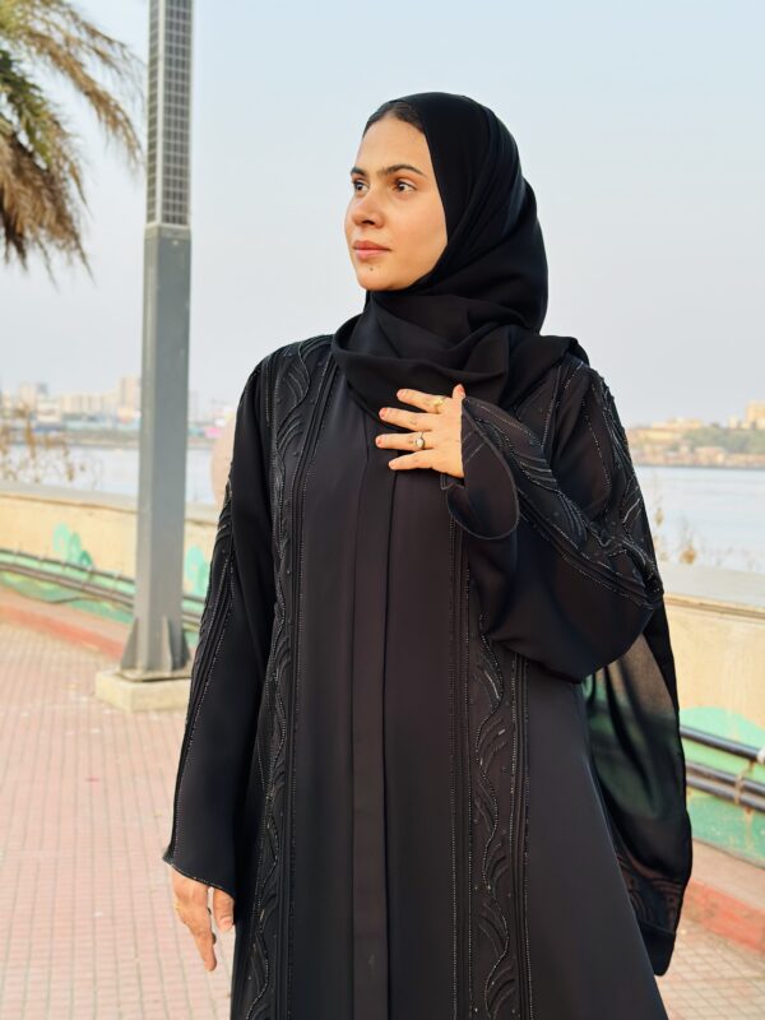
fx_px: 1414
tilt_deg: -3.4
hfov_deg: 30.3
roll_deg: -2.6
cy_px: 510
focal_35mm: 48
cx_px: 382
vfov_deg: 39.7
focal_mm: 6.86
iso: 80
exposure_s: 1/426
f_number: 1.78
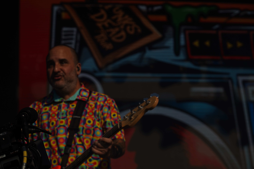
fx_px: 741
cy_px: 84
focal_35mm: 105
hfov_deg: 19.5
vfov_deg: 13.0
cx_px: 127
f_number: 8
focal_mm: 105
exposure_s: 1/1600
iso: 100
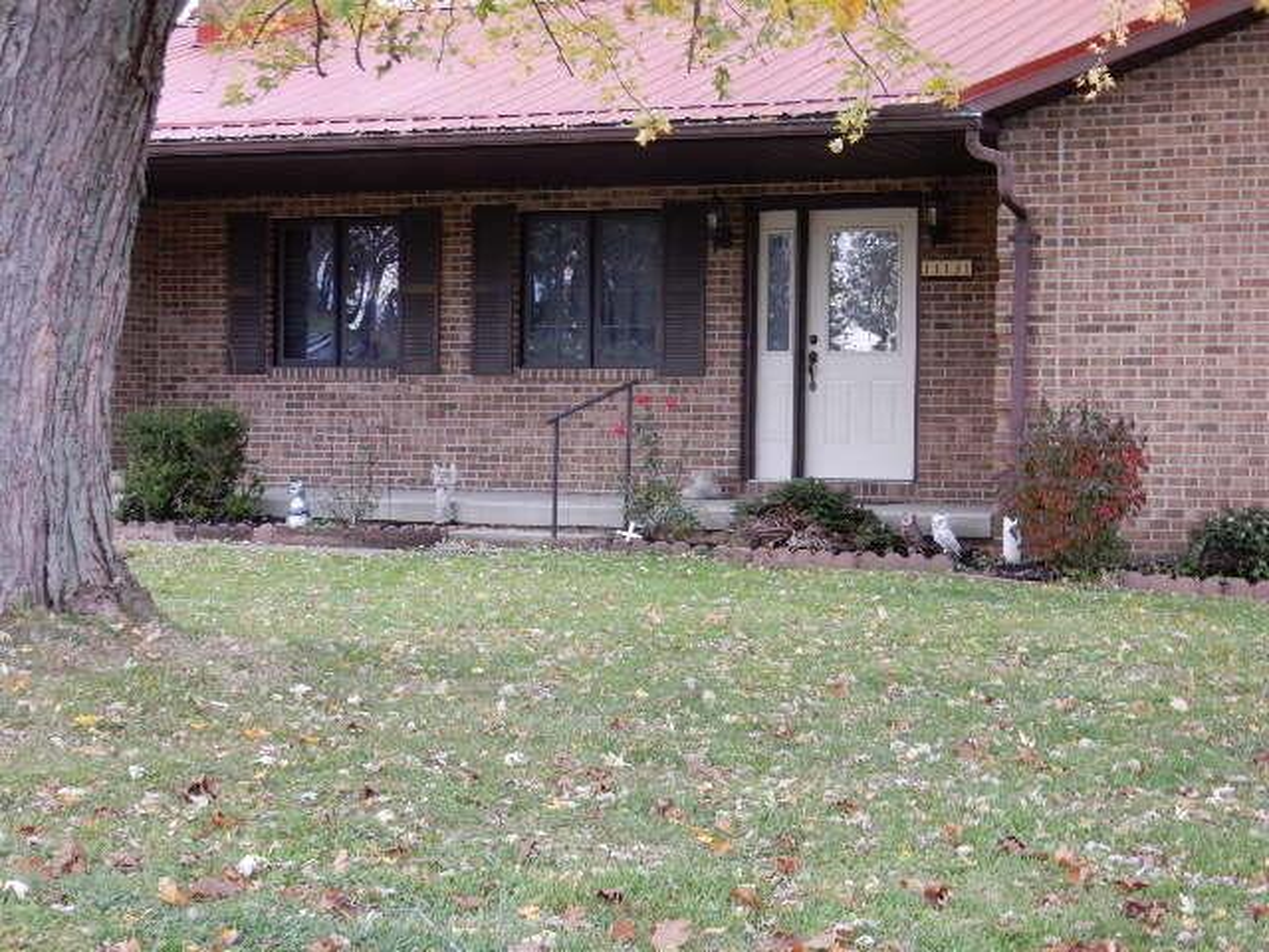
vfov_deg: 20.7
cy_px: 476
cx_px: 634
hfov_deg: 27.4
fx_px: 2603
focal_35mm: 71
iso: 180
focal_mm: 12.6
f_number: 4.8
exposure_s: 1/30
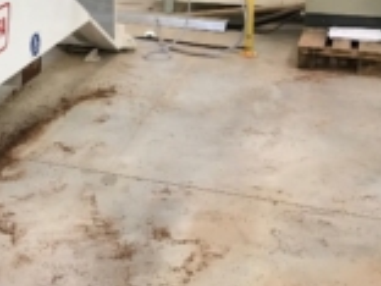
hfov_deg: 28.8
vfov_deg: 22.5
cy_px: 11
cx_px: 2
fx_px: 693
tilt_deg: -12.0
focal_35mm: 63
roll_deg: +1.8
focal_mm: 3.99
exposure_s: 1/33
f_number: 1.8
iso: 40
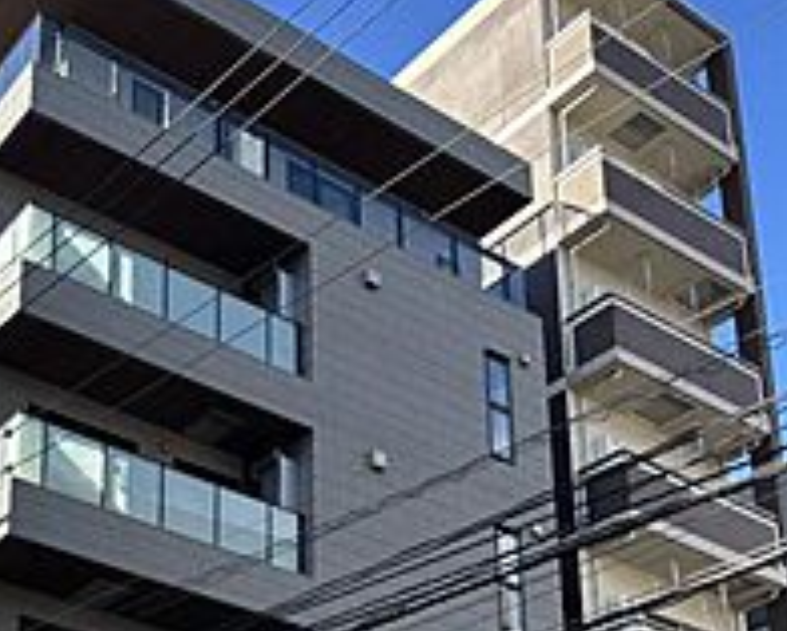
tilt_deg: +18.8
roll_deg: -1.5
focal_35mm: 62
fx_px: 1445
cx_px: 76
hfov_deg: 29.2
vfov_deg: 22.3
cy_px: 800
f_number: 1.6
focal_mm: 5.96
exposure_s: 1/1103
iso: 50
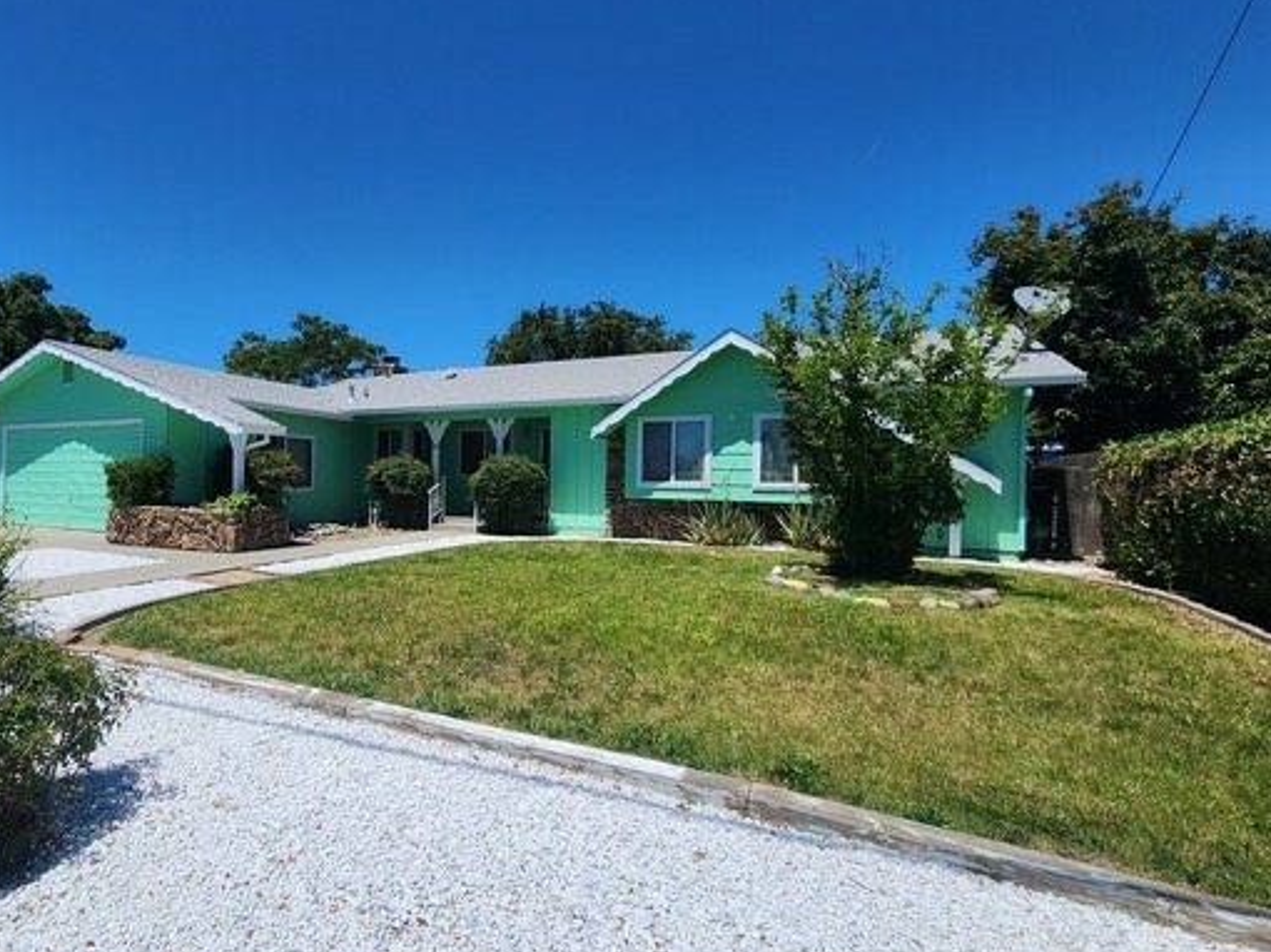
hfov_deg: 88.5
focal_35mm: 17
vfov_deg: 74.7
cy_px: 488
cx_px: 447
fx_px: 624
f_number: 2.2
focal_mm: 2.2
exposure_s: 1/3512
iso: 50
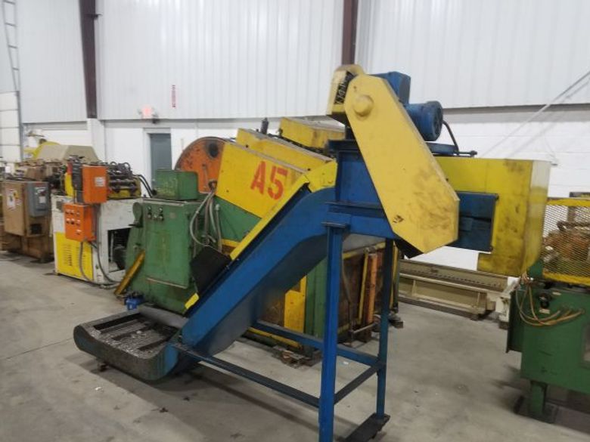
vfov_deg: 53.1
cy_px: 221
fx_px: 443
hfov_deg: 67.3
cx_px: 295
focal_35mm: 26
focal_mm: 4.2
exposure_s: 1/24
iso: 160
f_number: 1.7
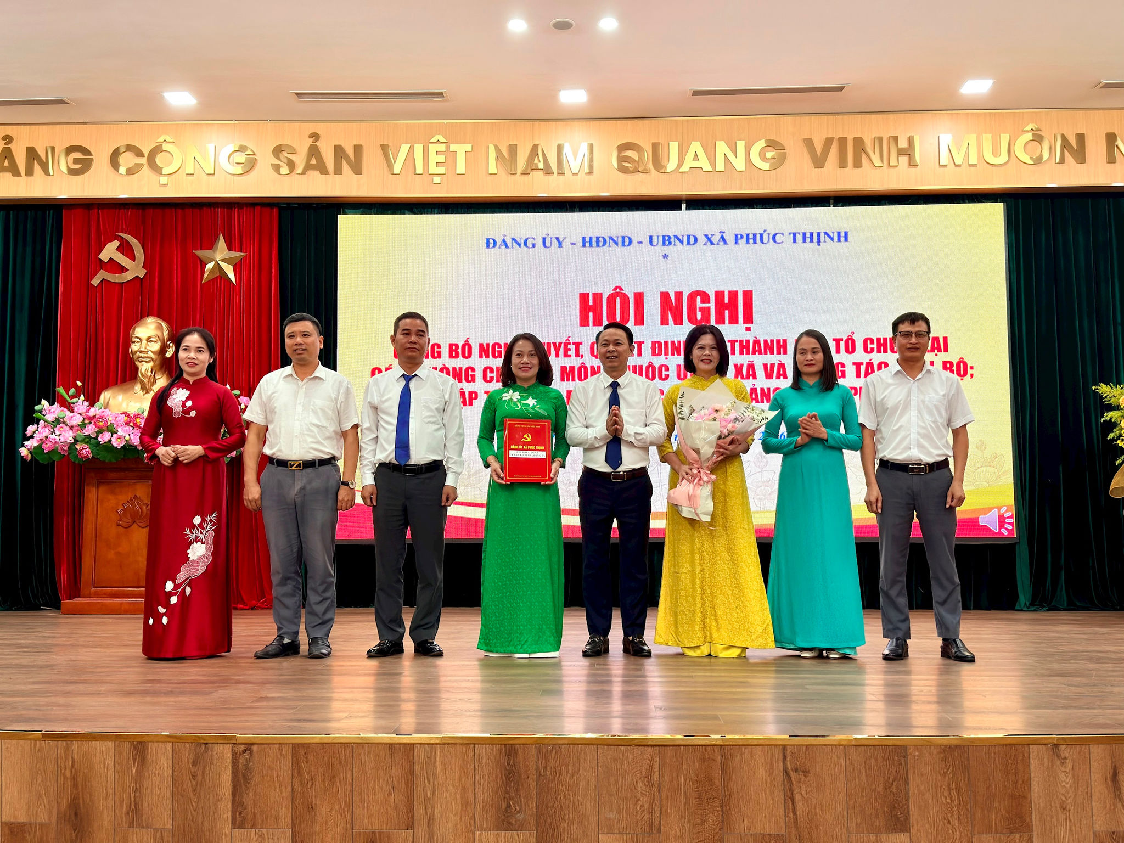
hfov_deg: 50.1
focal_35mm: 37
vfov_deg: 38.7
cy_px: 422
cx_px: 562
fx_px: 1201
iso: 64
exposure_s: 1/50
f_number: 1.78
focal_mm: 6.76
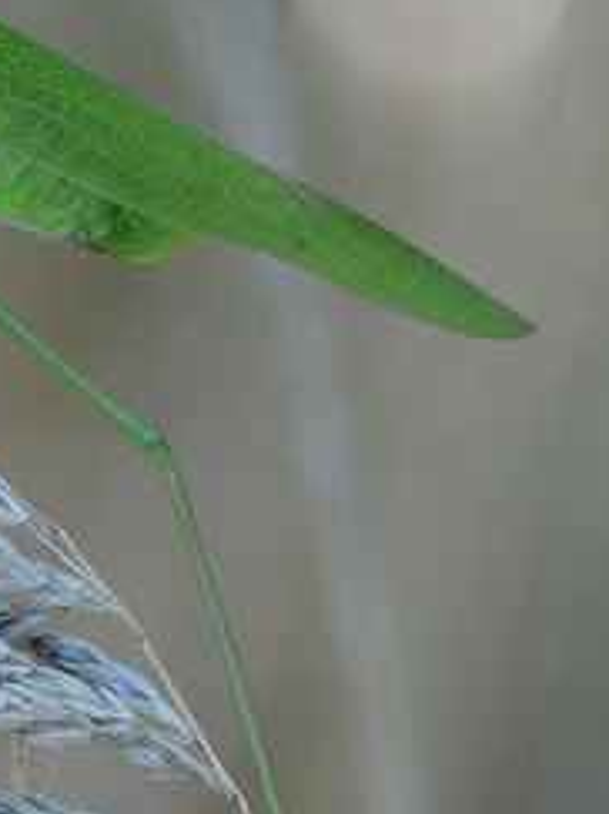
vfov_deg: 3.3
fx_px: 14085
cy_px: 70
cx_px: -199
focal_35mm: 600
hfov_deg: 2.5
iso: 400
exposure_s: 1/160
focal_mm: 105
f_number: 9
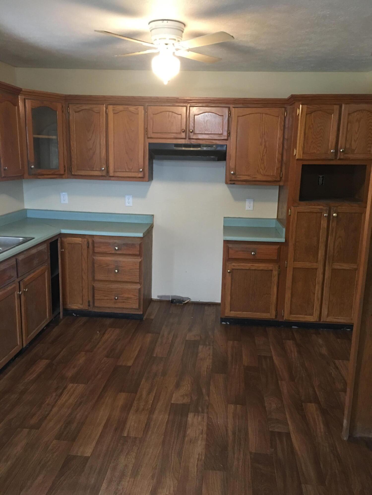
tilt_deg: -12.0
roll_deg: -0.4
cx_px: 186
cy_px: 248
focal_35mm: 29
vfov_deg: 61.7
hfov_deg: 48.2
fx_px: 416
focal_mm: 4.15
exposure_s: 1/10
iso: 100
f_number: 2.2
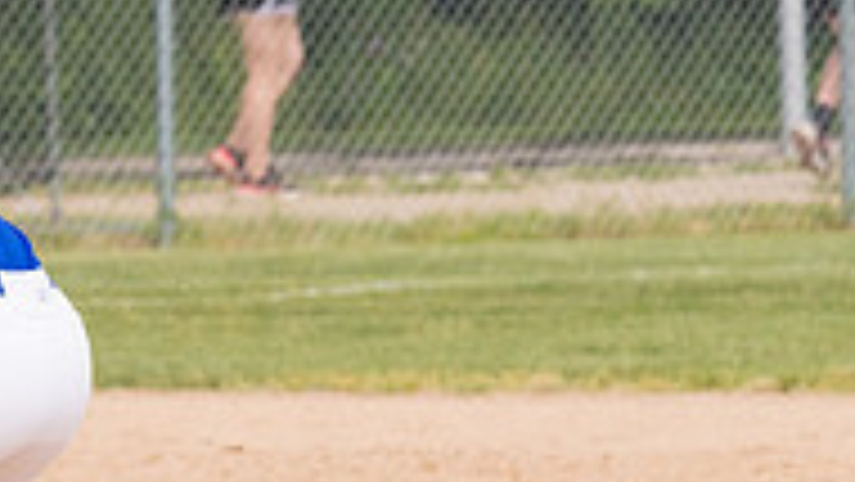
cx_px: -324
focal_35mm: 887
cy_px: 315
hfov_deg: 2.4
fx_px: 20115
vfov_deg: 1.4
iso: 320
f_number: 5.6
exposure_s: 1/1600
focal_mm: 185
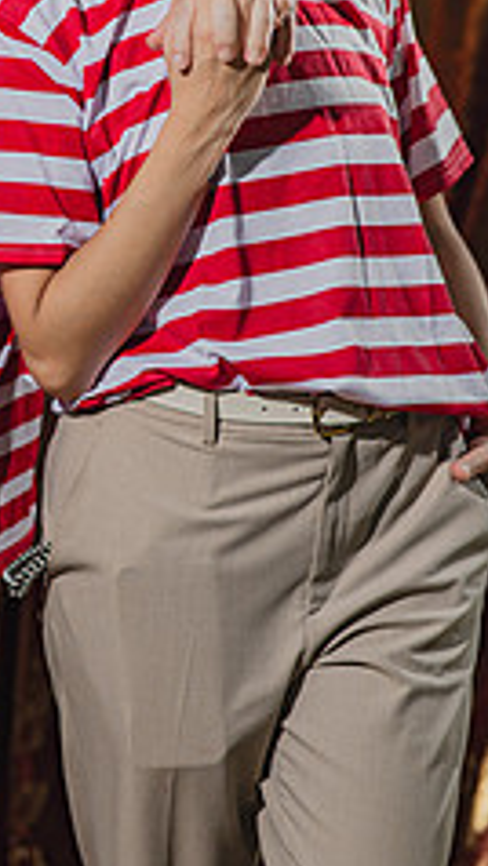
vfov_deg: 12.7
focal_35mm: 168
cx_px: -5
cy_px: 156
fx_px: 3862
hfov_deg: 7.2
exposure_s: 1/100
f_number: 2.5
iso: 125
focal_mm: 85
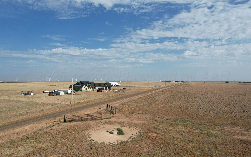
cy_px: 78
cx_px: 127
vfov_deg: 53.0
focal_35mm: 23
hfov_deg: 77.2
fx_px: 157
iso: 100
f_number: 2.8
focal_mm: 8.38
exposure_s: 1/2500
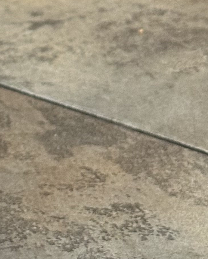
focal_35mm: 206
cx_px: -188
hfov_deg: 7.3
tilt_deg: -9.1
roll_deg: -0.2
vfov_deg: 8.9
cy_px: -257
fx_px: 1585
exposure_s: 1/40
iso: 250
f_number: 1.78
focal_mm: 6.86
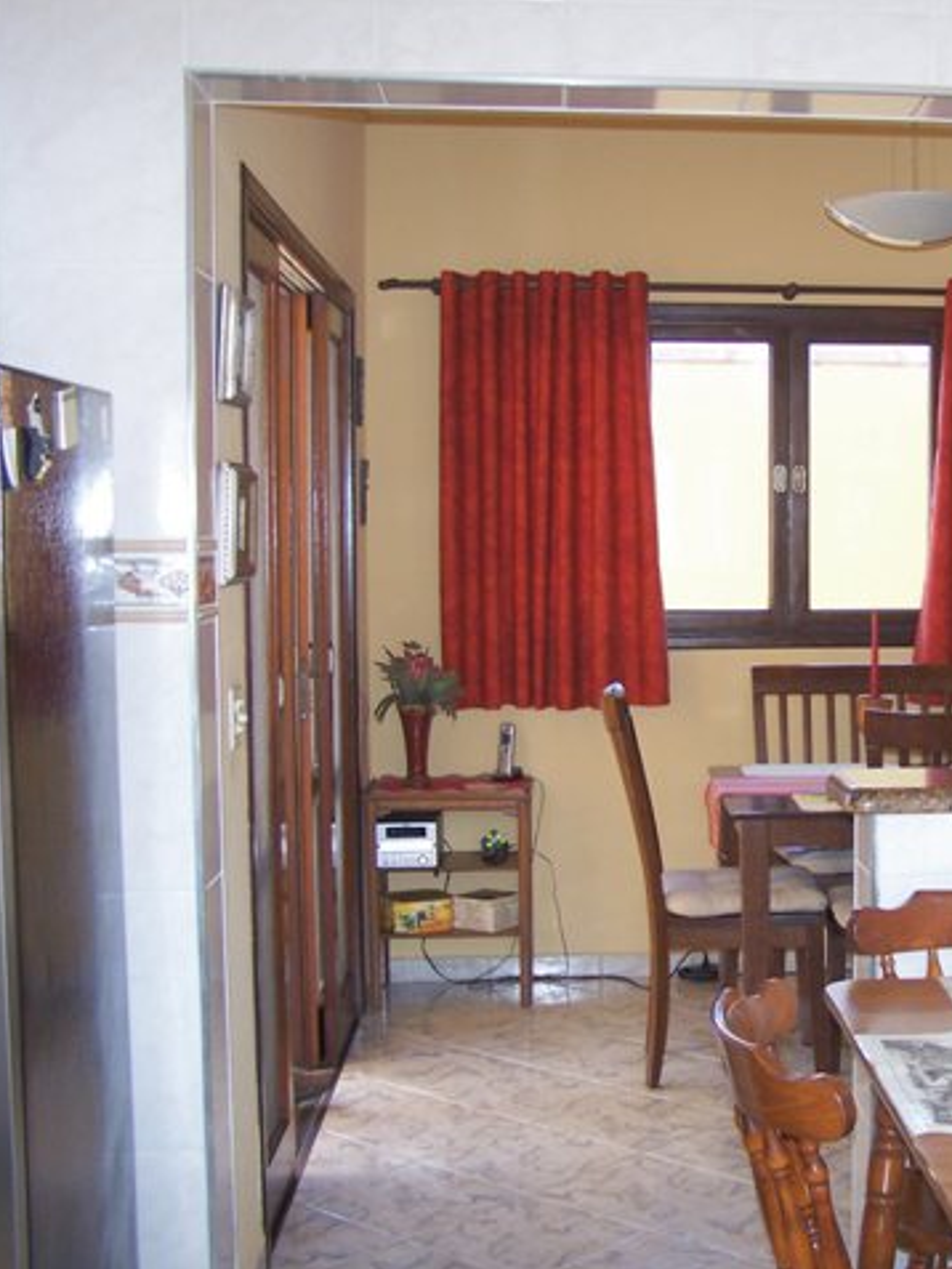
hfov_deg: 27.7
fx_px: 1869
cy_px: 636
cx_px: 816
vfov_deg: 37.5
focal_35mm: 51
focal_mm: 6.3
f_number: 2.8
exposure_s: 1/60
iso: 140
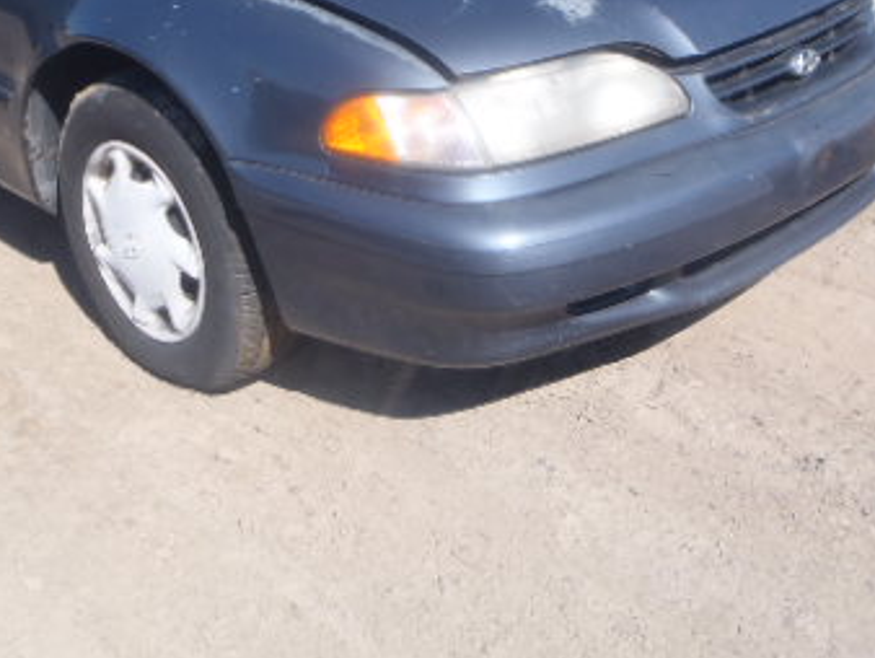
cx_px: 318
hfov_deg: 35.9
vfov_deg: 26.7
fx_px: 1341
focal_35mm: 53
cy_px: 78
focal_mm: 5
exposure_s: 1/500
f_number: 4.5
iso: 80
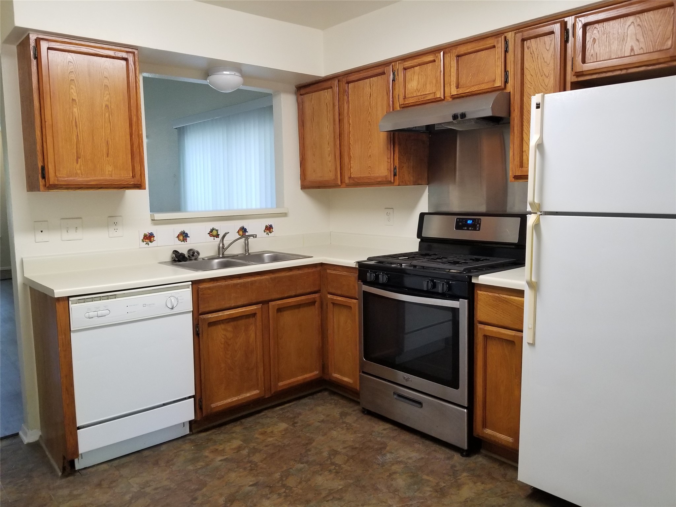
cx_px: 338
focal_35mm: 26
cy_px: 254
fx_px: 508
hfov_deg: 67.3
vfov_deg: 53.1
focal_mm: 4.25
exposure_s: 1/60
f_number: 1.7
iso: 200
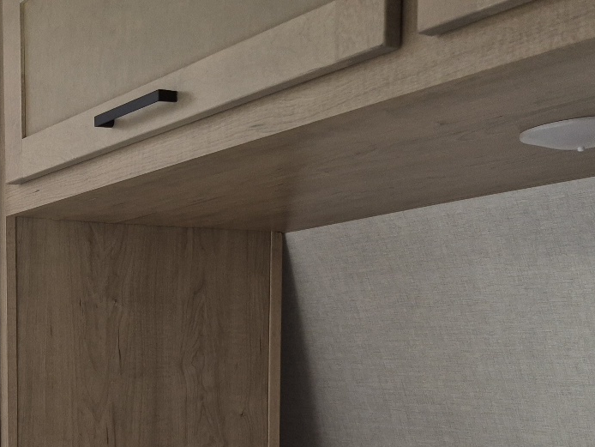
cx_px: 15
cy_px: 432
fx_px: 911
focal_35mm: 53
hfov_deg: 33.4
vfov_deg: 26.3
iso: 125
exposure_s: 1/182
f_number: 1.8
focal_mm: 5.4
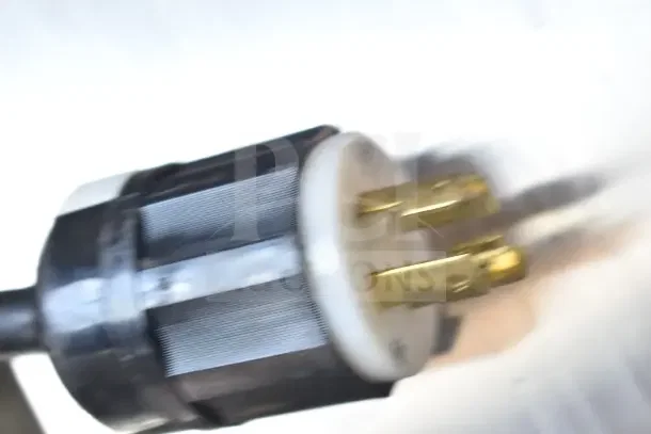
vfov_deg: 16.6
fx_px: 1492
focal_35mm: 82
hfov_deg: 24.6
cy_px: 217
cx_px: 326
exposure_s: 1/100
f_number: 5.6
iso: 640
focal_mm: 55
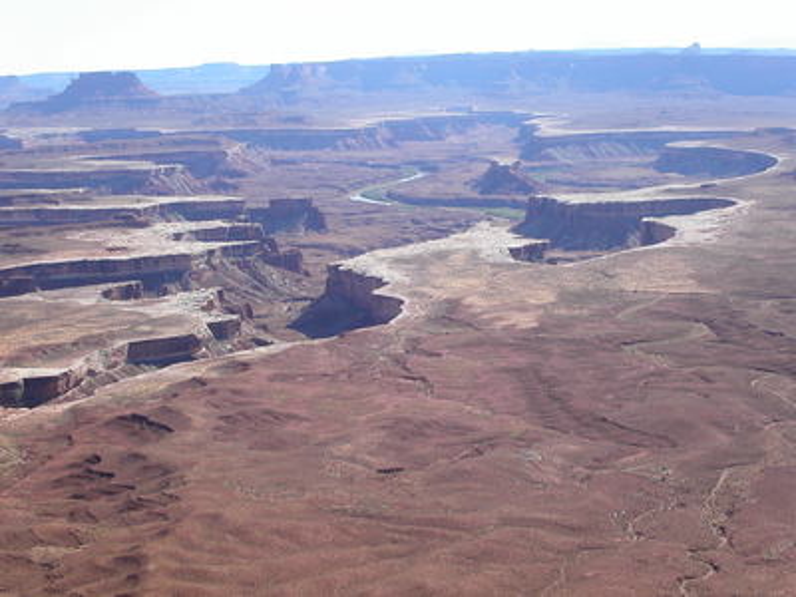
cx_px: 398
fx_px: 1380
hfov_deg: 32.2
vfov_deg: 24.4
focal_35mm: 60
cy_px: 298
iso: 100
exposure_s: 1/180
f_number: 8
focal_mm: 12.5
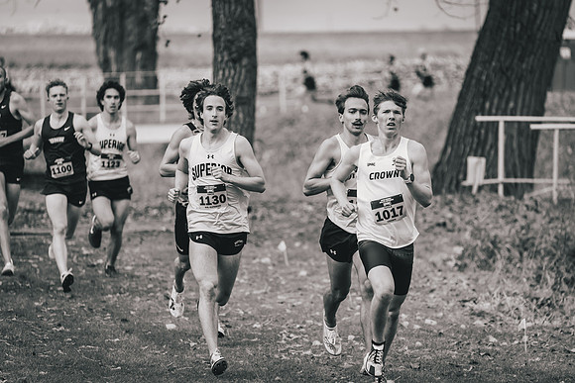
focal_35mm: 400
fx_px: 6390
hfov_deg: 5.2
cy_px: 192
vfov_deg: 3.4
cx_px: 288
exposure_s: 1/1250
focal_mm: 400
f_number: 6.3
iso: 400
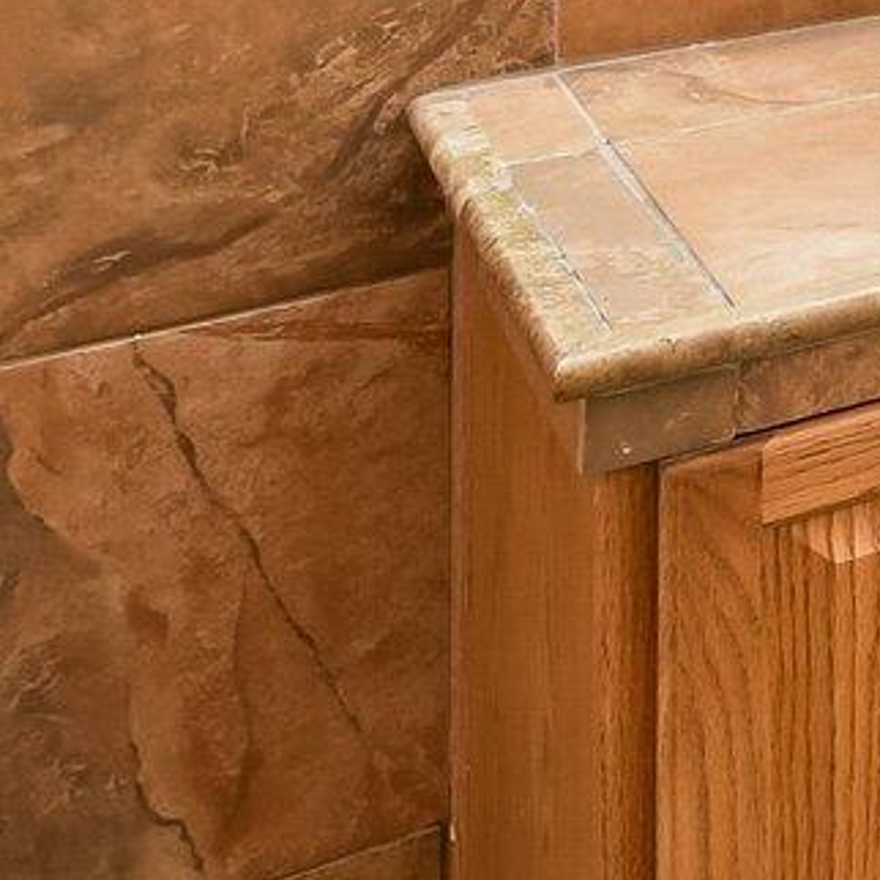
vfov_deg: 17.6
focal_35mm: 81
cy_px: -663
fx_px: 2330
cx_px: 2274
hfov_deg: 13.4
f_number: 8
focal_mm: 10
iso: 400
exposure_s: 1/15
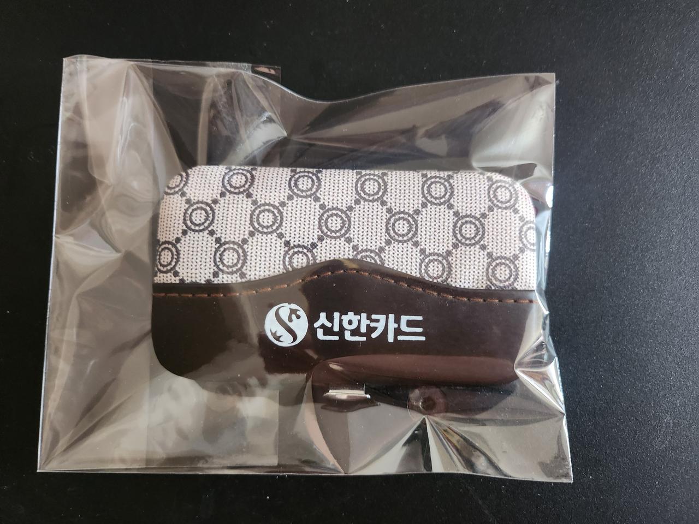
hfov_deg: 71.6
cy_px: 262
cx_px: 350
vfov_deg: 56.8
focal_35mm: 24
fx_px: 485
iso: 640
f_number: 1.8
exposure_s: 1/40
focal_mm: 5
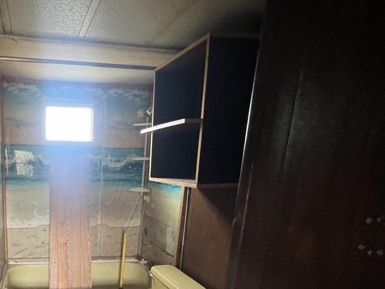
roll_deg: -2.7
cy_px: 216
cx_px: 63
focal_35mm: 23
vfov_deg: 56.1
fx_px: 256
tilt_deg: -13.2
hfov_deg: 65.3
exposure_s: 1/60
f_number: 1.8
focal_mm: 1.57
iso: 500
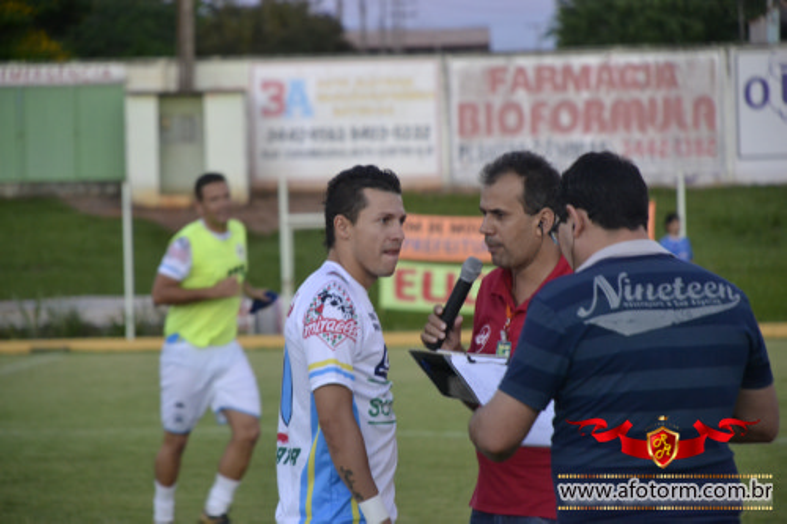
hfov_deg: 10.2
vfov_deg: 6.8
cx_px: 394
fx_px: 4425
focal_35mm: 202
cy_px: 262
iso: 2500
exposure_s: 1/125
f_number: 5.6
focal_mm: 135
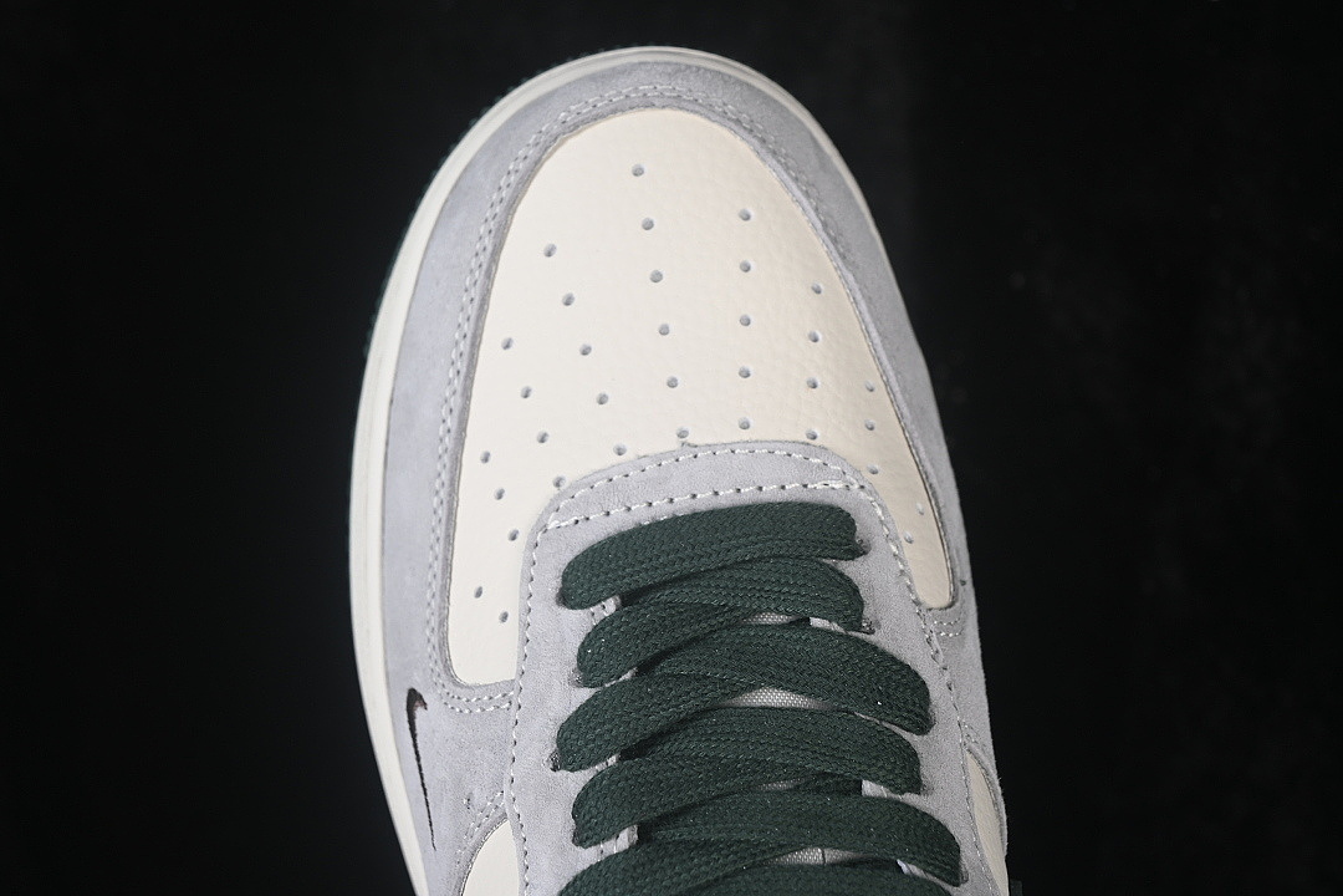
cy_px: 448
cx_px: 672
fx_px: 2798
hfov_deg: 27.0
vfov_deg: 18.2
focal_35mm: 75
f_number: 7.1
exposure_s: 1/80
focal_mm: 50
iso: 160
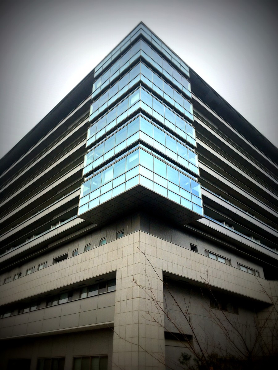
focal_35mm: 29
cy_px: 185
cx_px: 139
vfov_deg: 61.7
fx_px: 311
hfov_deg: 48.2
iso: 25
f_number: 2.2
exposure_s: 1/1350
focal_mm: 4.15
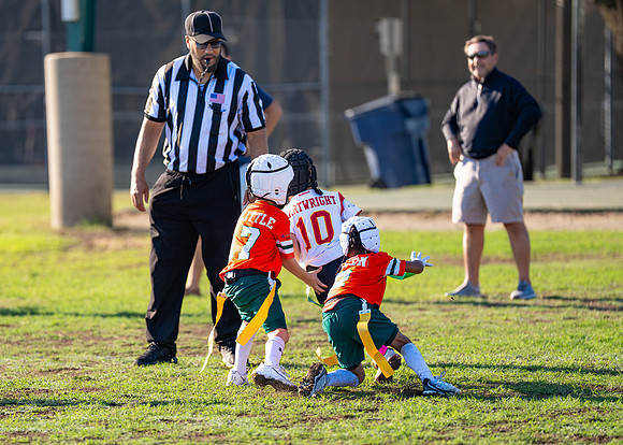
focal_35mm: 254
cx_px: 222
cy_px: 261
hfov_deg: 7.9
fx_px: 4501
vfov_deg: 5.7
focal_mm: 200
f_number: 2.8
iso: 250
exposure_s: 1/2000
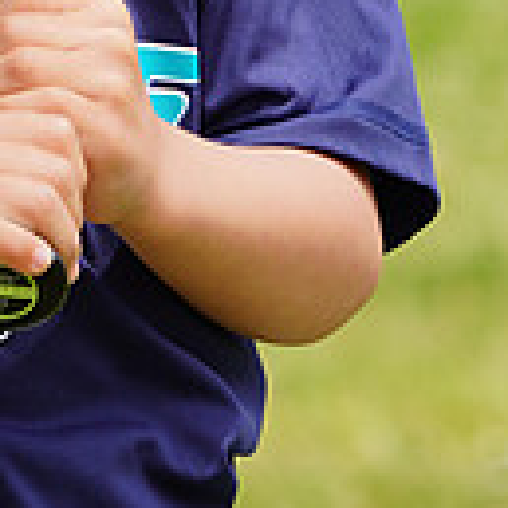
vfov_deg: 1.8
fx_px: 16055
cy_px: -358
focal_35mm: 967
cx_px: -120
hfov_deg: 1.8
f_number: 9
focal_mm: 253
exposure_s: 1/250
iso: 100
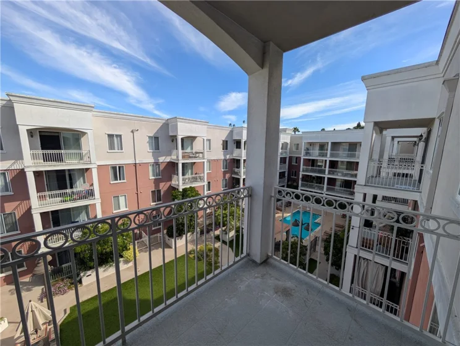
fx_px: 160
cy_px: 173
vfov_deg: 94.6
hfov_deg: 110.5
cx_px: 230
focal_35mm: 12
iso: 53
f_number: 1.7
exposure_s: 1/2169
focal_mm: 2.02
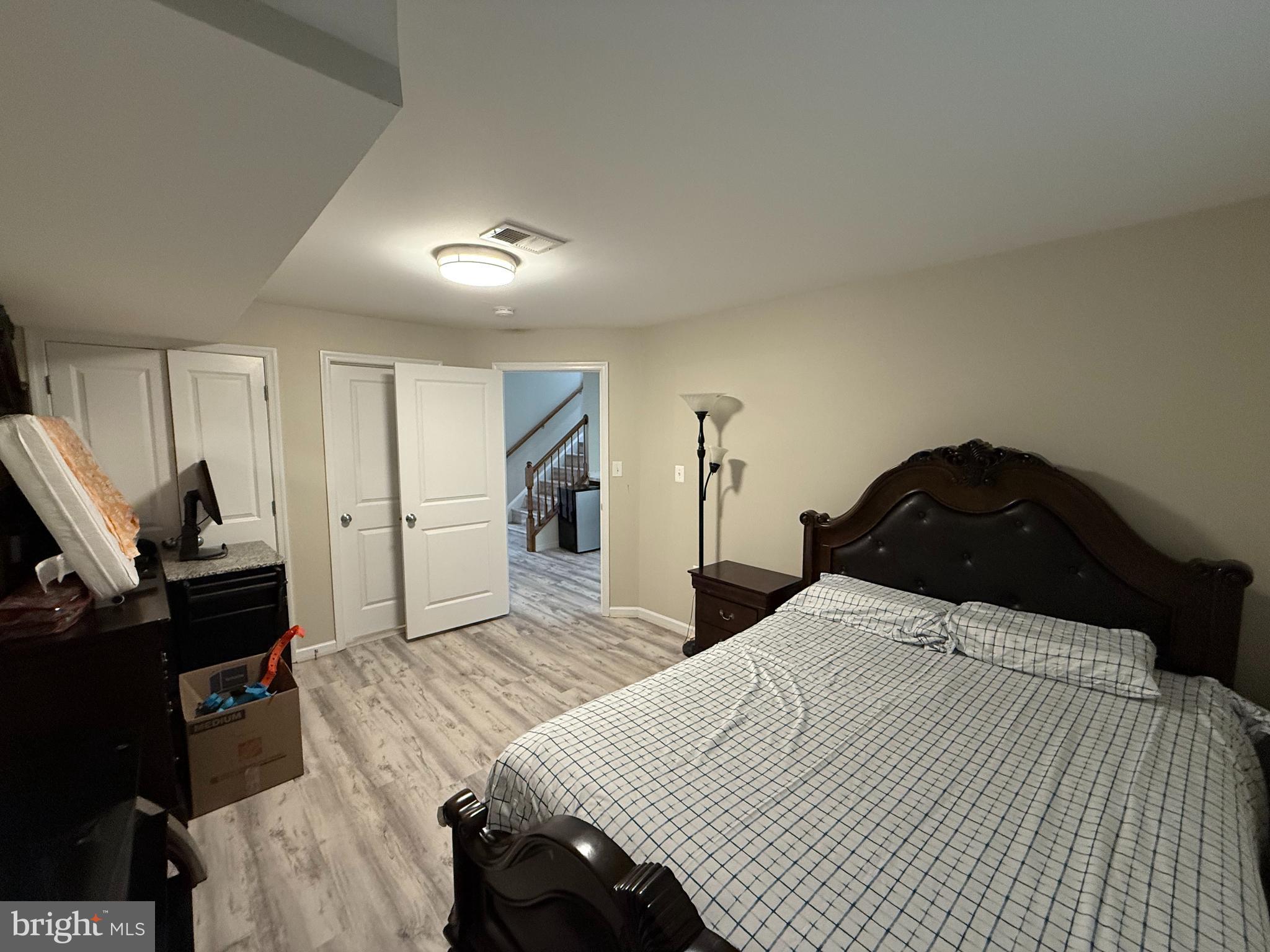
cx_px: 635
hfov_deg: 102.1
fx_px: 514
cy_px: 476
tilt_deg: -5.1
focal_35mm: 14
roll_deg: +0.0
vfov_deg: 85.7
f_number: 2.2
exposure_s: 1/60
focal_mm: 2.22
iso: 400
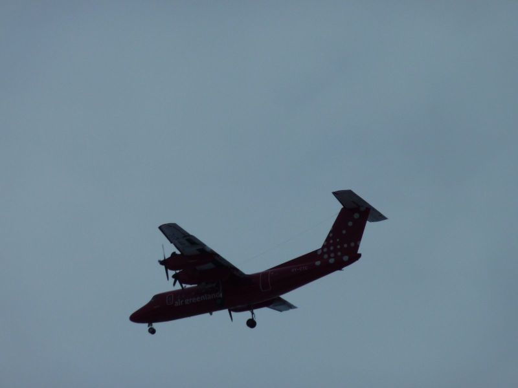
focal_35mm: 300
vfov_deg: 5.0
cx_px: 259
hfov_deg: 6.6
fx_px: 4489
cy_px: 194
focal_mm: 49.2
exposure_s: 1/1300
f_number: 6.3
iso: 80
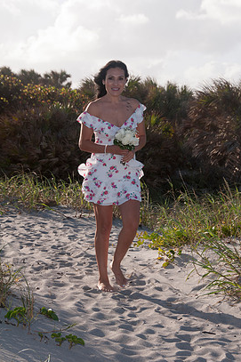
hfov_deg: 11.8
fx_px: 1166
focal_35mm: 116
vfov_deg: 17.6
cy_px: 179
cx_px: 130
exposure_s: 1/250
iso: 100
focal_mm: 70
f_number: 9
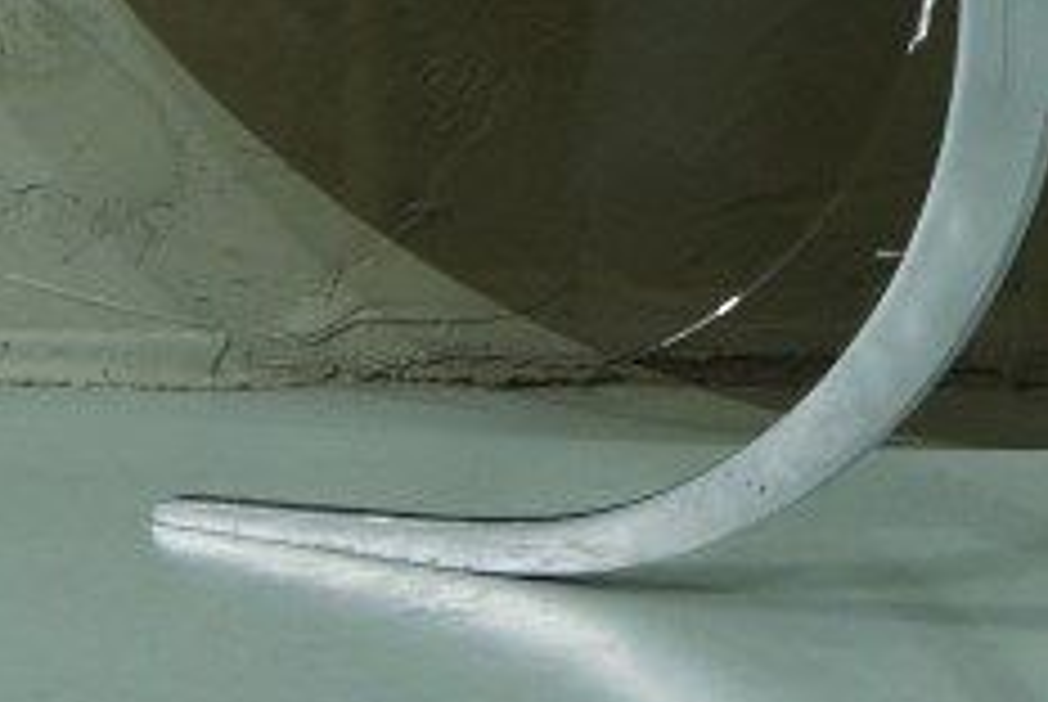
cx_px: 1075
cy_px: -522
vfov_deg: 5.6
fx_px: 7025
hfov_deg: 8.5
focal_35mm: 241
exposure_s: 1/20
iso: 400
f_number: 6.3
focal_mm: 30
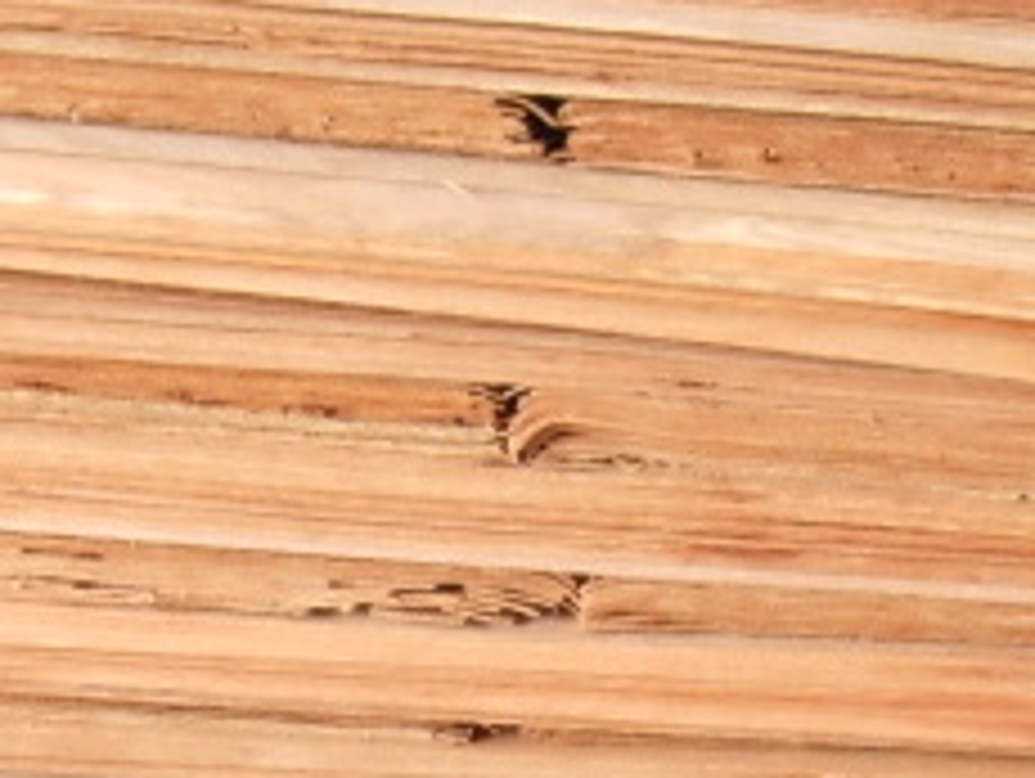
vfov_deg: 14.4
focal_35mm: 100
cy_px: 877
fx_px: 2993
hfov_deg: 19.6
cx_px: 504
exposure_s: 1/215
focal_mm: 7.5
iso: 400
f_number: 3
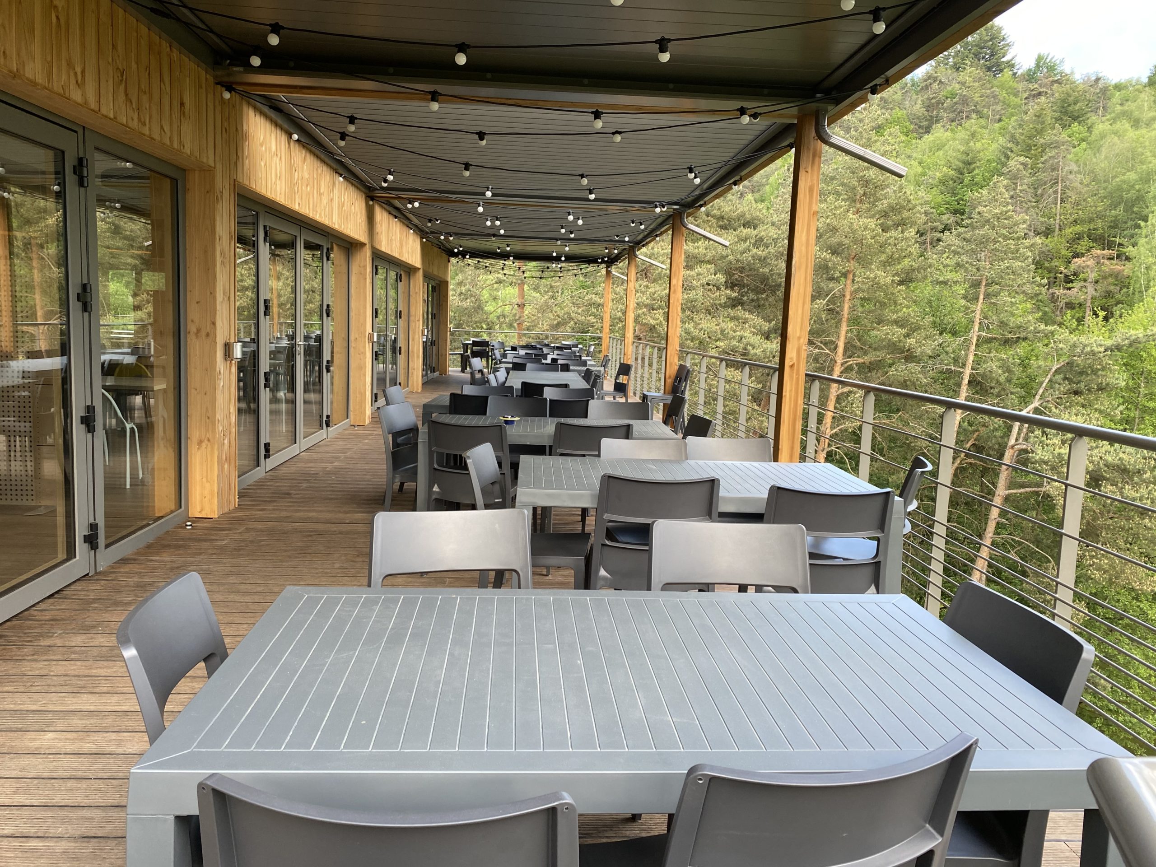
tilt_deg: -6.3
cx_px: 578
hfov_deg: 67.3
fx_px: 868
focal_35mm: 26
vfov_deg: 53.1
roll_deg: -2.1
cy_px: 434
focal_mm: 4.25
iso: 100
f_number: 1.8
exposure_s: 1/121
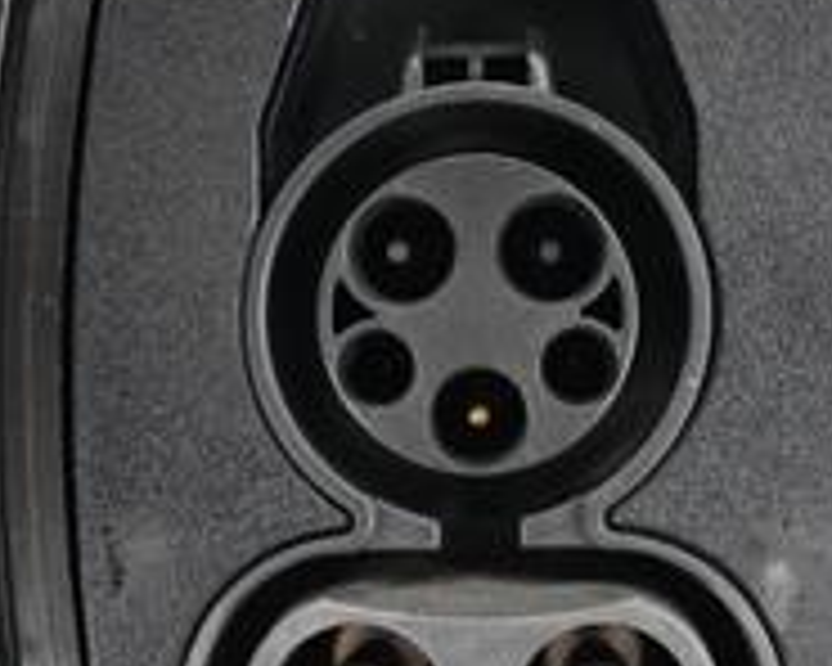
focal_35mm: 78
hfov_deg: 24.4
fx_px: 1921
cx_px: 454
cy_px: 315
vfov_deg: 19.7
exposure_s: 1/60
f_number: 2.8
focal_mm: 24
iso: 8000
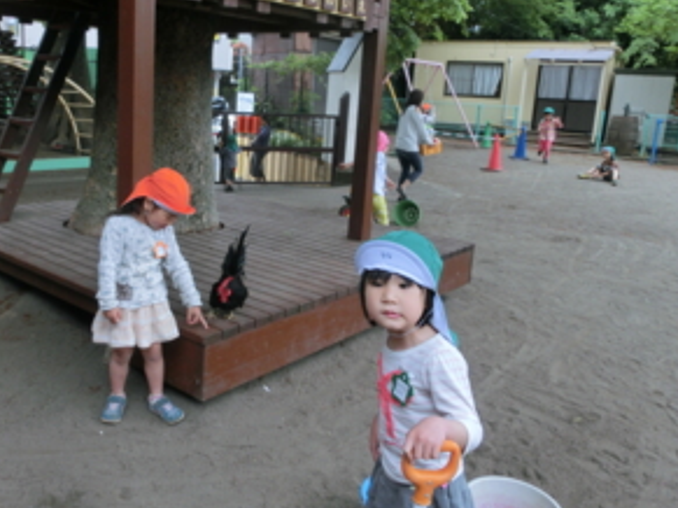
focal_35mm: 33
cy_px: 226
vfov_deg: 42.9
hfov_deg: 54.7
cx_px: 252
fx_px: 646
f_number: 3
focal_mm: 4.24
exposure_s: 1/250
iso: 80
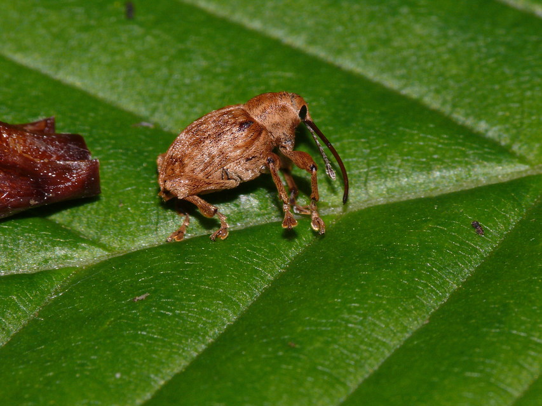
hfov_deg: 5.7
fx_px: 5465
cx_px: 271
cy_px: 203
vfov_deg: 4.3
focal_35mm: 349
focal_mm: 73.8
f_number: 11
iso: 200
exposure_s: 1/640
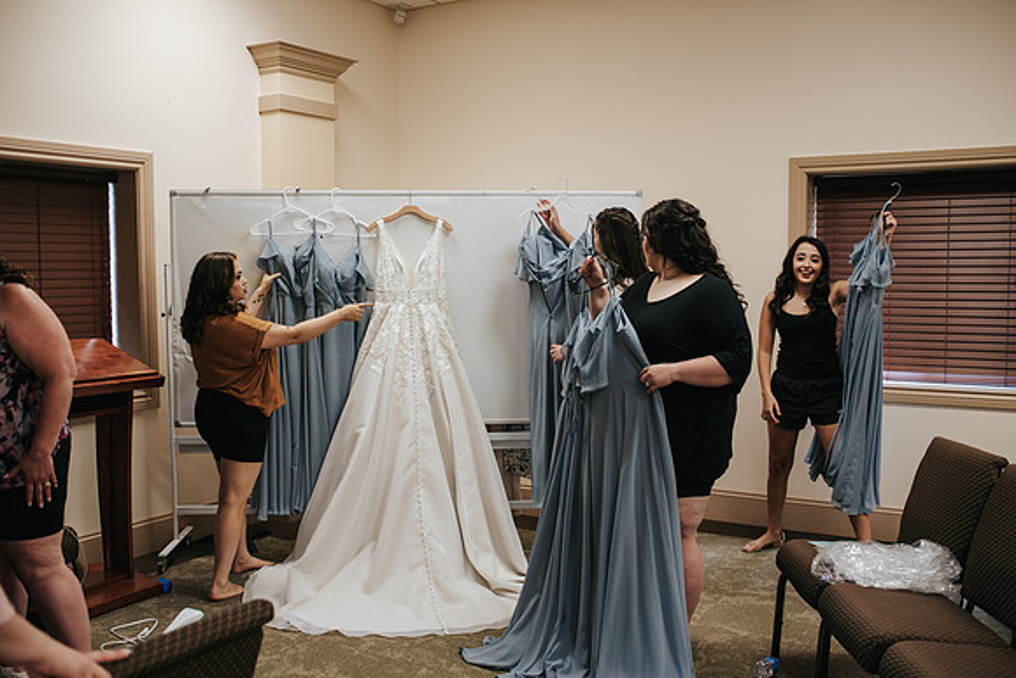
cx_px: 508
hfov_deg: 53.7
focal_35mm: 36
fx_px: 1004
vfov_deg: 37.3
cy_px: 339
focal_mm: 35
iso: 400
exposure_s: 1/125
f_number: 2.8
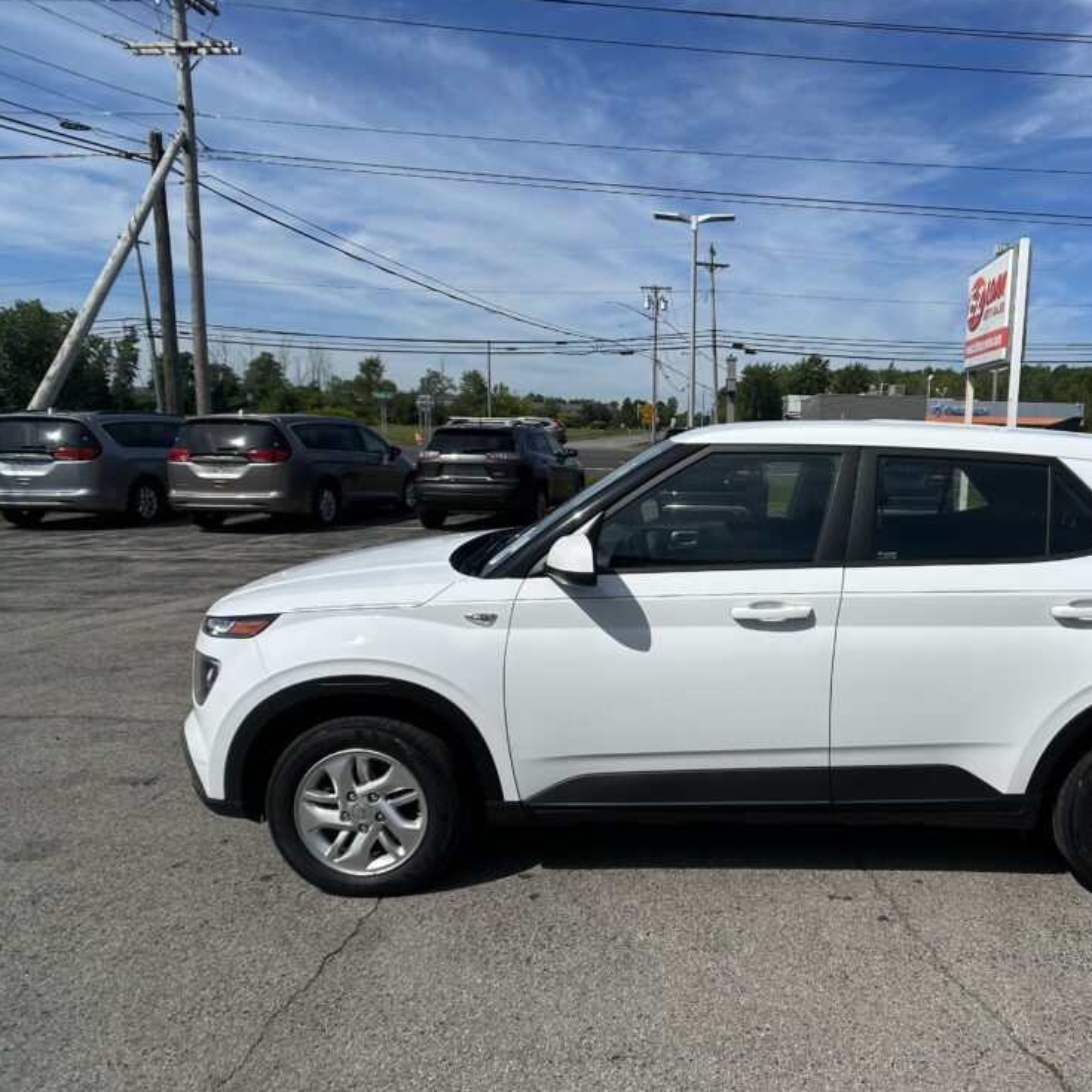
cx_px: 734
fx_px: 1142
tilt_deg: -6.9
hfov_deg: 50.1
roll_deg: -1.3
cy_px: 524
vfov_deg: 51.1
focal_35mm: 32
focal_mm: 5.7
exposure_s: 1/8000
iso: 50
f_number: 1.5
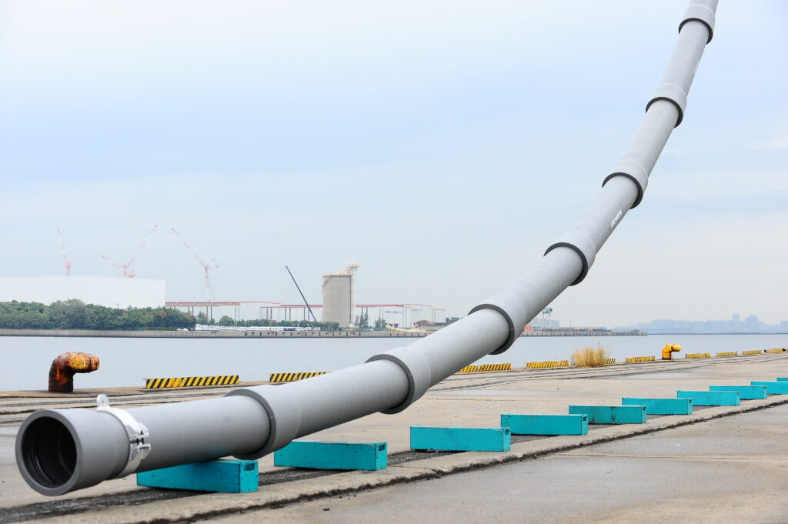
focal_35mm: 70
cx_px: 394
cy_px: 262
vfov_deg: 19.4
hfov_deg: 28.9
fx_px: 1531
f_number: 5.6
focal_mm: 70
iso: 1600
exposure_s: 1/1000
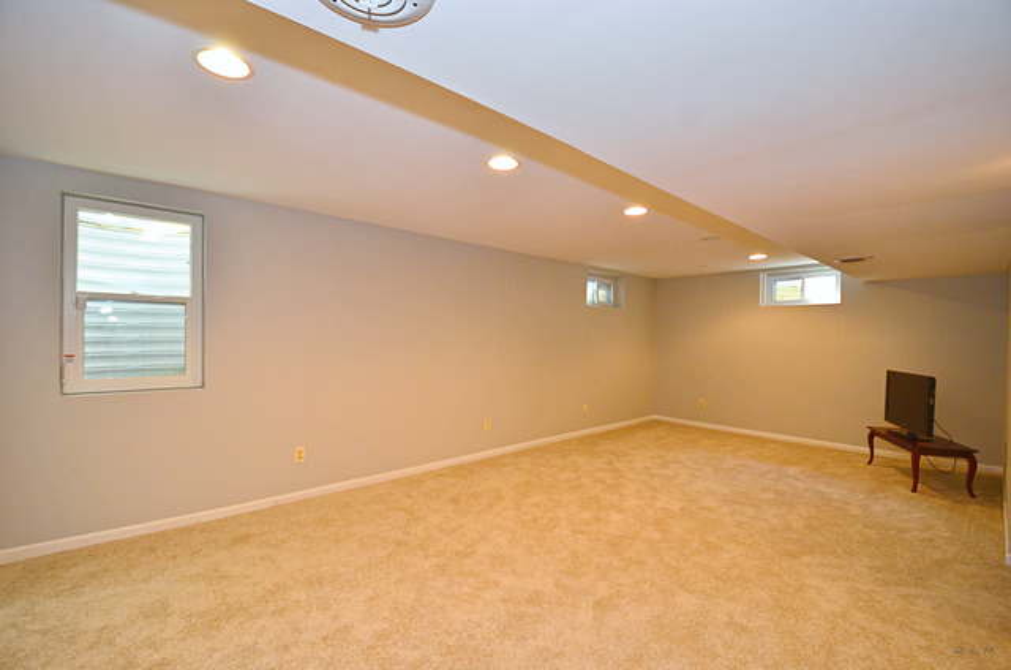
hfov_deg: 100.5
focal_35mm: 15
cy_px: 335
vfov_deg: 77.1
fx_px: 420
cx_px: 506
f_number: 4.5
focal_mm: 10
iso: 800
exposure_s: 1/60
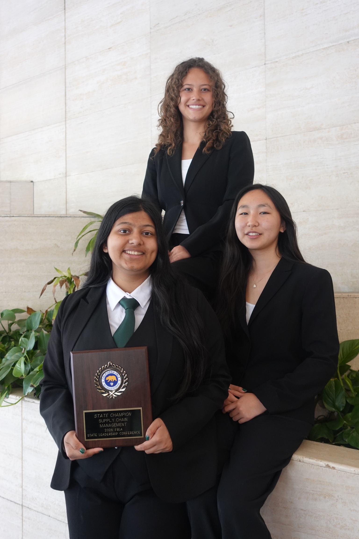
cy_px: 270
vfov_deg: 53.1
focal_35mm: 36
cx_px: 180
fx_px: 538
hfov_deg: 36.9
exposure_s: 1/20
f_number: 2.8
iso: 800
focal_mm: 13.76
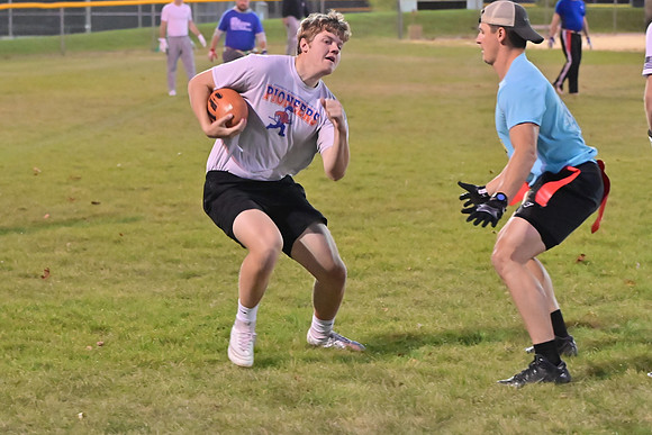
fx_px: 2337
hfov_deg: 15.9
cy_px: 218
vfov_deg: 10.6
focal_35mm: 129
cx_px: 326
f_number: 4
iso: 6400
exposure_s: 1/400
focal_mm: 86
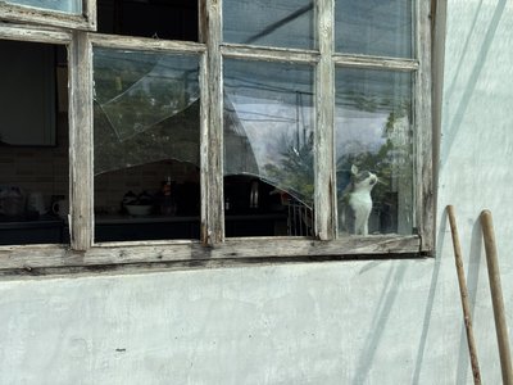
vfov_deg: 30.3
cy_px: 192
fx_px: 711
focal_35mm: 48
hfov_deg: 39.7
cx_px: 256
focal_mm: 6.76
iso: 64
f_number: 1.78
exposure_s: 1/2110
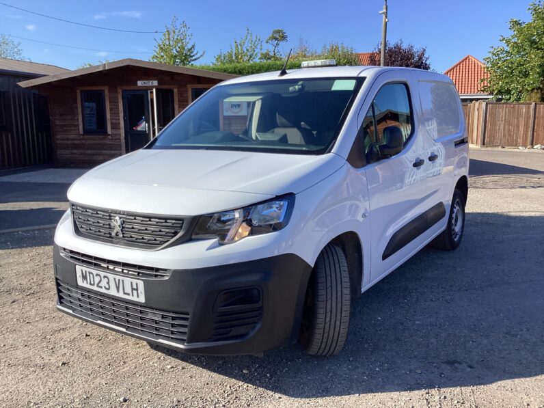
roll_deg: +0.4
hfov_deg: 58.4
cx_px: 272
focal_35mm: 31
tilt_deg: -9.6
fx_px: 487
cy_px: 204
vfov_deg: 45.4
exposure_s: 1/994
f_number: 2.4
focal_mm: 3.3
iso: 25
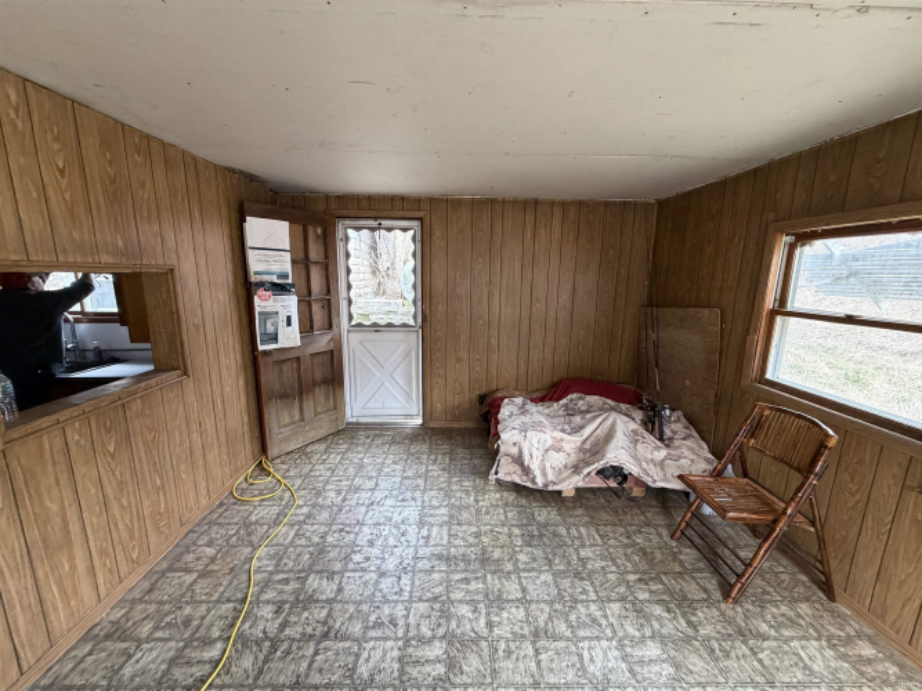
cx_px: 461
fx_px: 373
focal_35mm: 14
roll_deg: -0.9
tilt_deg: -9.6
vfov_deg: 85.7
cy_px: 346
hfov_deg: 102.1
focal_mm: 2.22
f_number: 2.2
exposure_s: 1/61
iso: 320
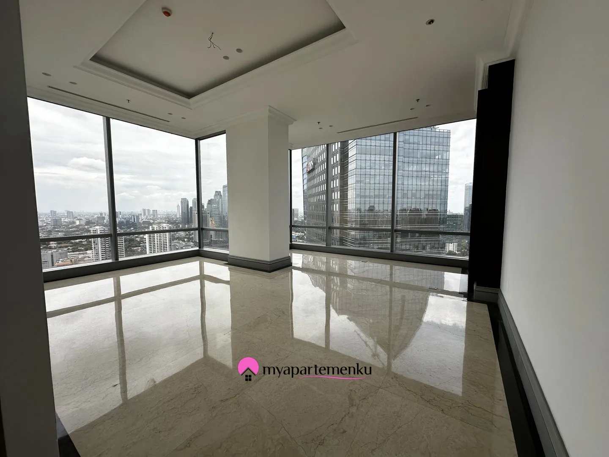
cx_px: 304
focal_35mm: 14
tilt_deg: -4.2
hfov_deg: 102.1
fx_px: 246
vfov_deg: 85.7
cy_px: 228
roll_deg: +0.1
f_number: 2.2
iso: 40
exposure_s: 1/716
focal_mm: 2.22
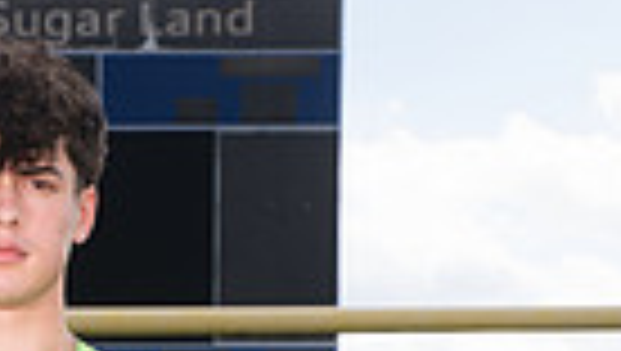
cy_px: 891
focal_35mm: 157
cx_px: 14
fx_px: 2588
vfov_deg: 7.2
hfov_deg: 13.5
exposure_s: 1/320
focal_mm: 46
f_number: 7.1
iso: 125
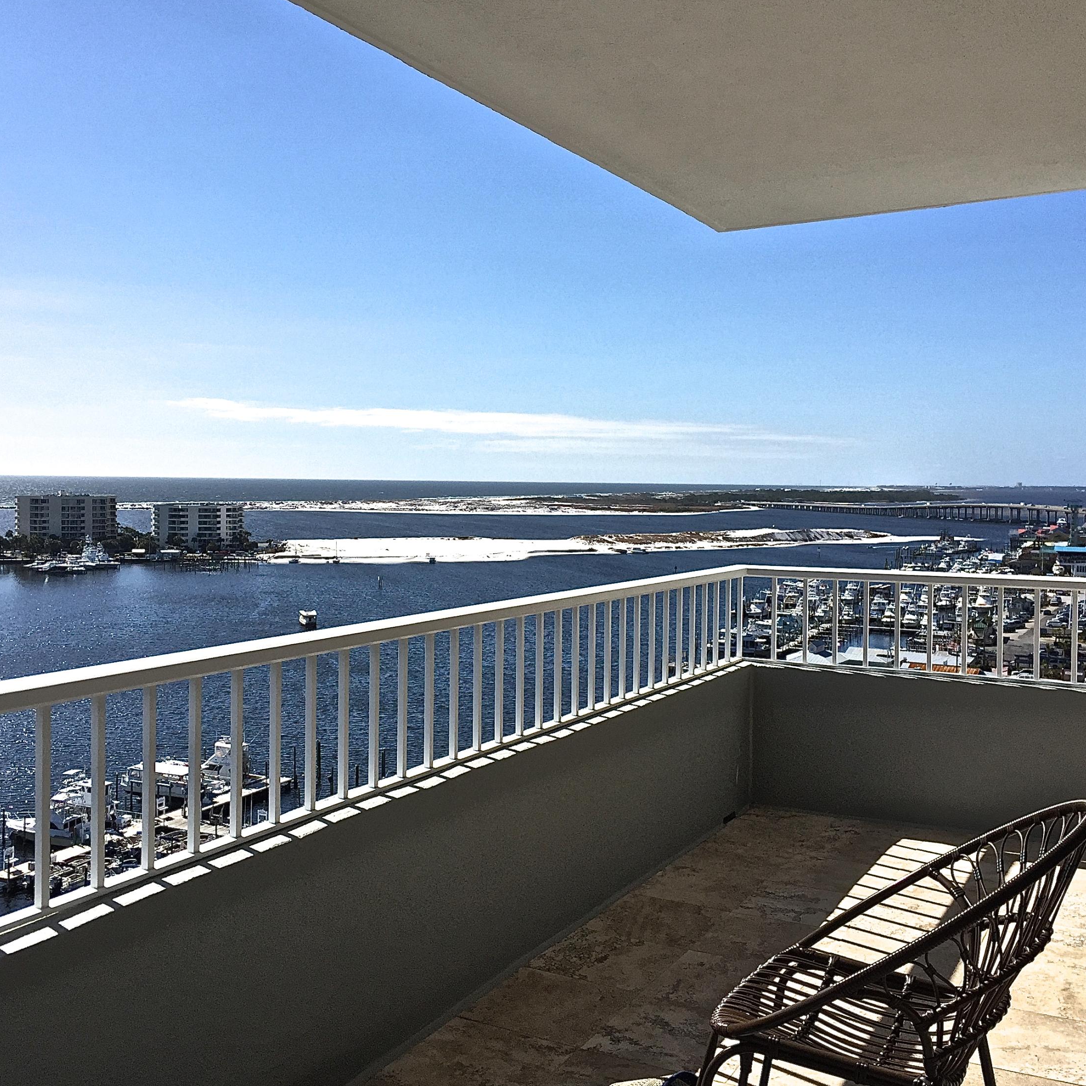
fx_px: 1242
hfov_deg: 47.2
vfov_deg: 47.2
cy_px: 537
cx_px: 510
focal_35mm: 35
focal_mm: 4.15
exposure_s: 1/3597
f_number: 2.2
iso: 32
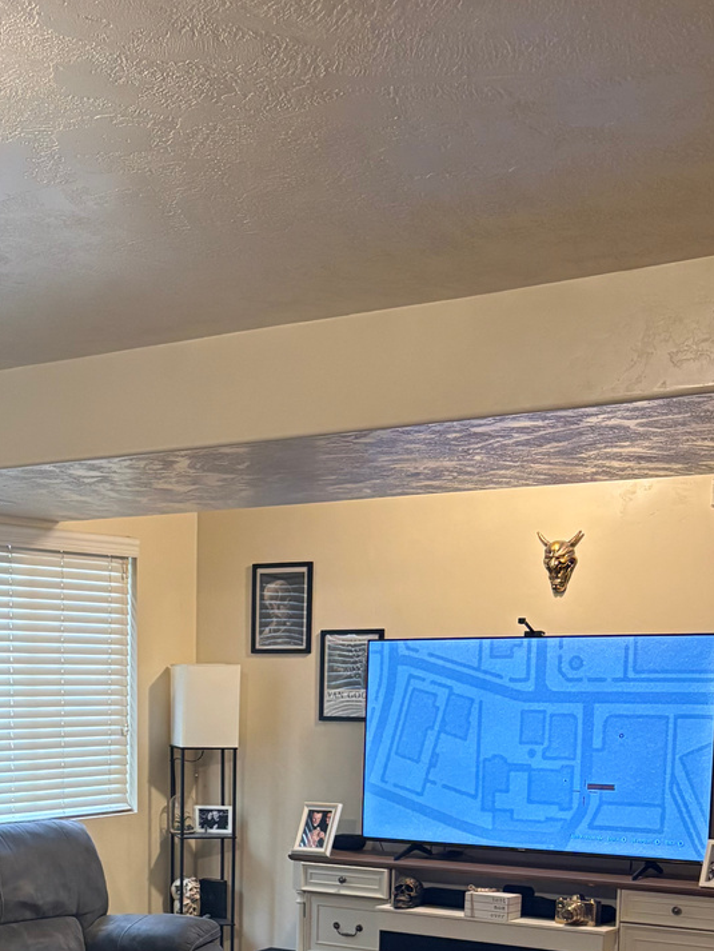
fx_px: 1540
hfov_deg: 25.8
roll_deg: -0.3
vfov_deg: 32.3
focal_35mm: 56
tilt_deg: -8.0
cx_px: 176
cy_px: 894
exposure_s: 1/60
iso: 400
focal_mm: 5.96
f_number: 1.6
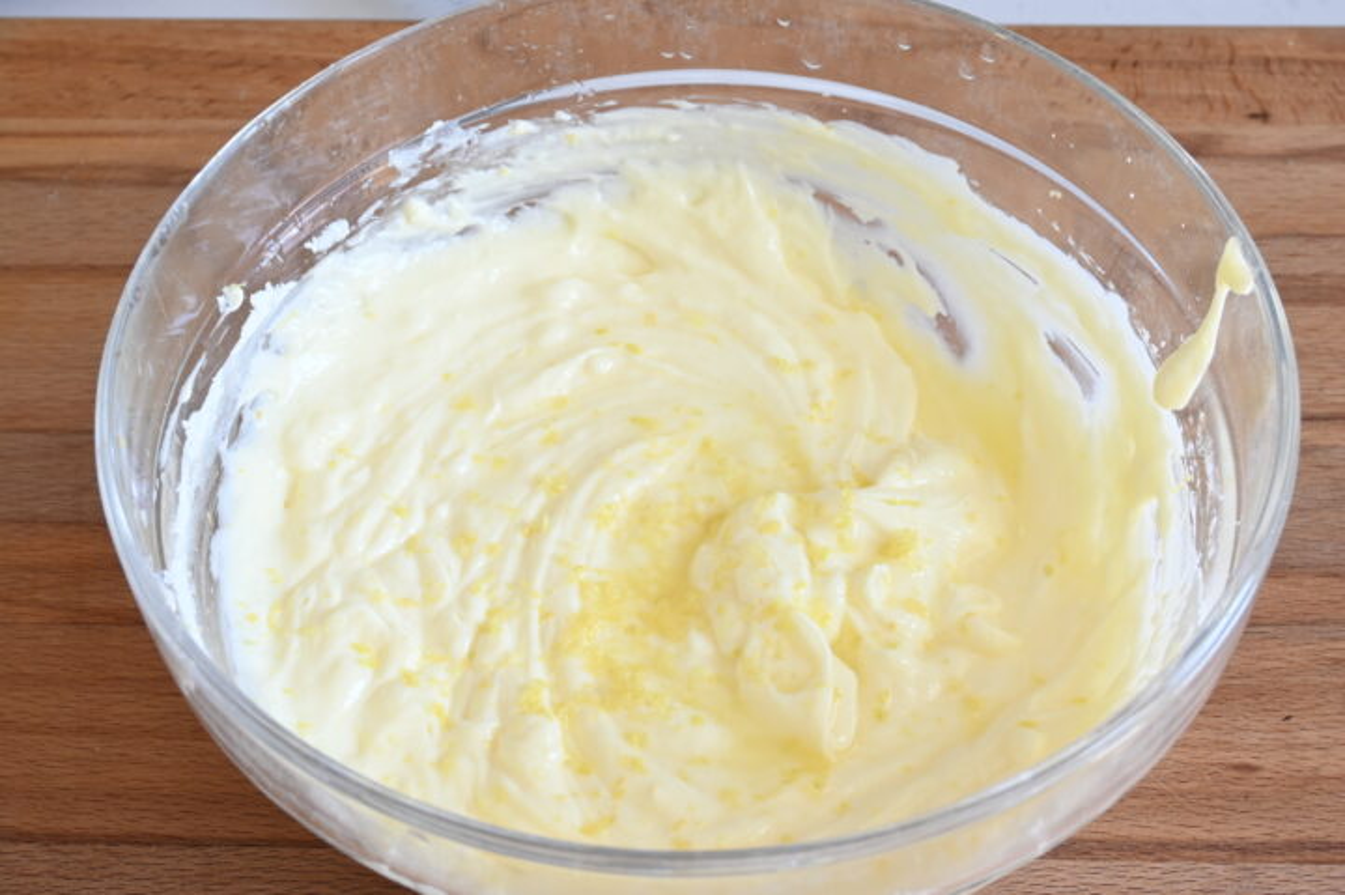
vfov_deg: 24.6
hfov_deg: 36.3
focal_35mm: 55
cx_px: 672
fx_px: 2053
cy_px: 448
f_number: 9
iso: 200
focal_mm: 37
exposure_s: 1/8
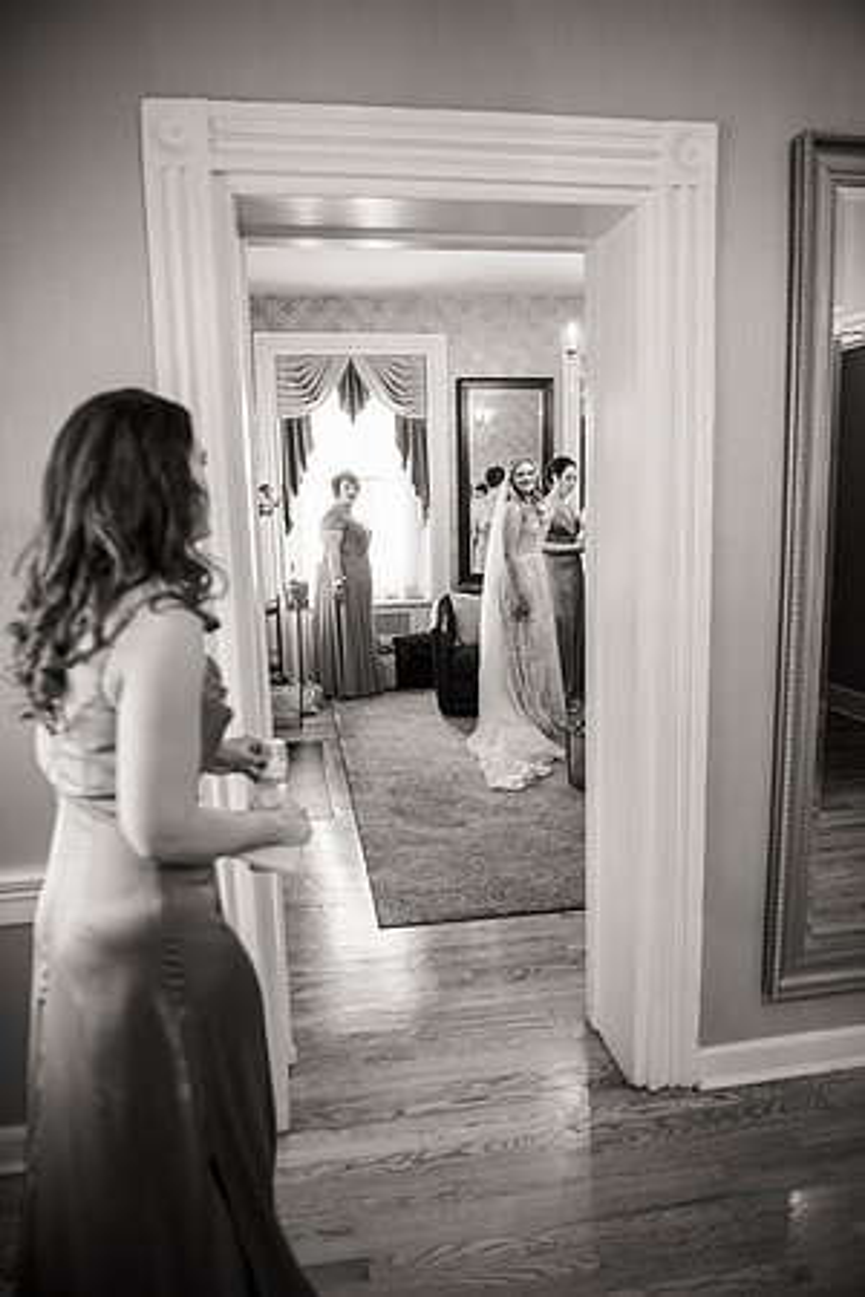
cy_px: 648
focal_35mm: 26
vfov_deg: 69.4
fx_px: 937
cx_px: 432
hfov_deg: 49.6
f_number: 2.8
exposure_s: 1/40
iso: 320
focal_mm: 26
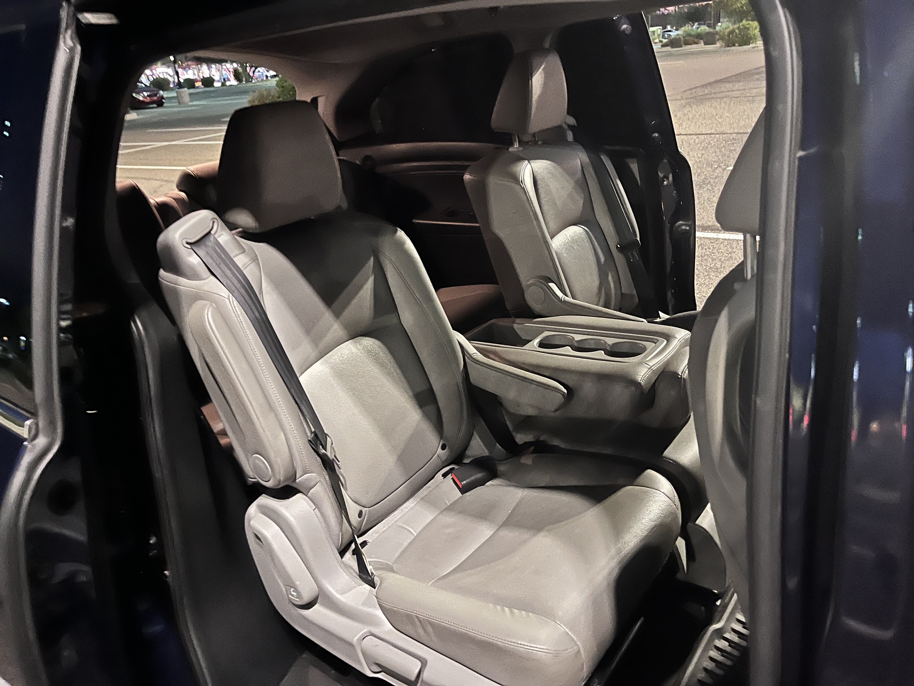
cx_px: 457
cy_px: 343
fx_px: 687
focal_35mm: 26
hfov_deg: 67.3
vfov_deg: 53.1
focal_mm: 5.1
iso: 640
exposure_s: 1/15
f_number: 1.6
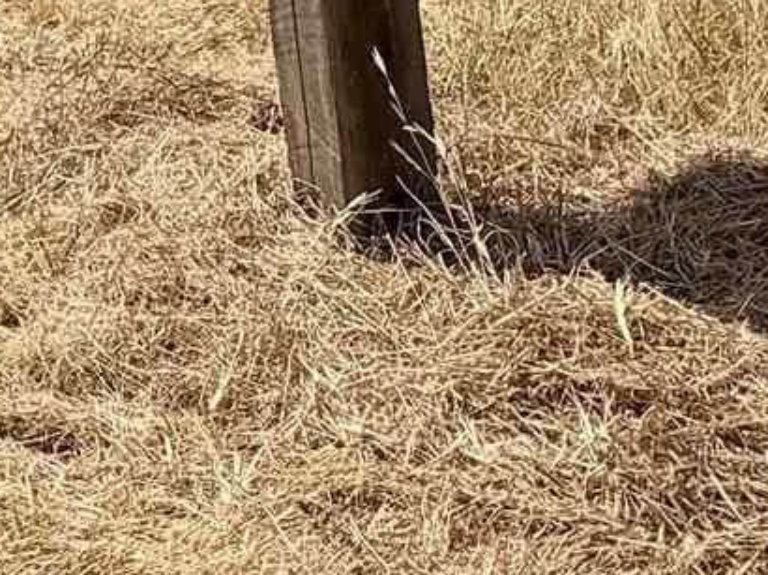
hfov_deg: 8.5
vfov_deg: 7.3
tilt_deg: +3.7
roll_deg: +0.4
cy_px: -1128
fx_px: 3991
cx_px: -1763
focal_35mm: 180
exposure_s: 1/6173
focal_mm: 6.76
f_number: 1.78
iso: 80
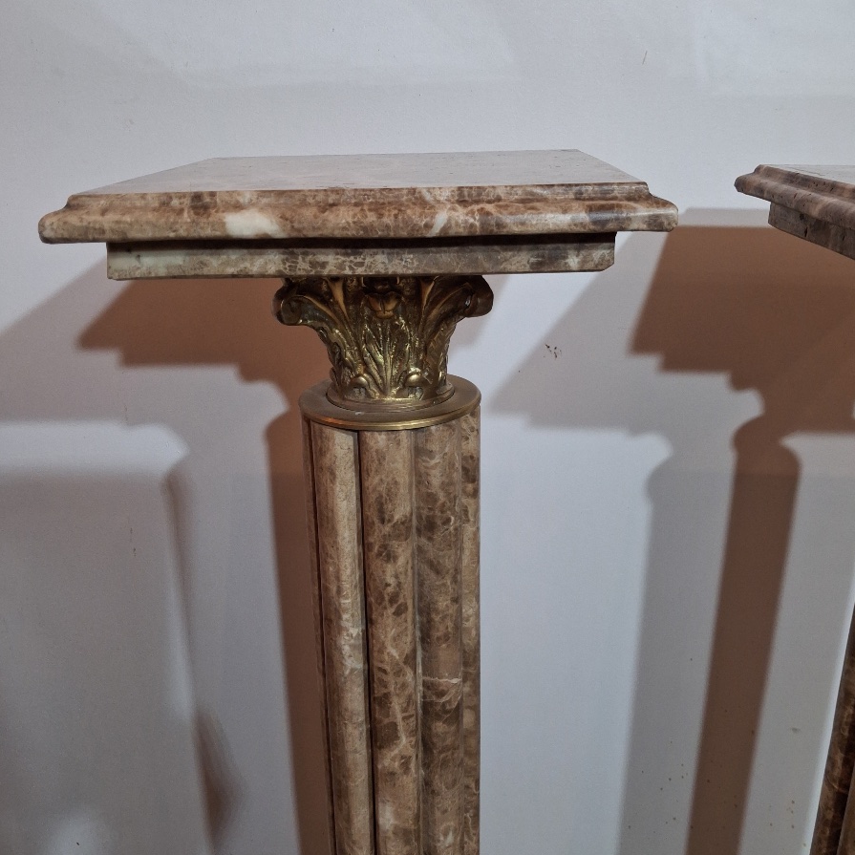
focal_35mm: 32
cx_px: 429
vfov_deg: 51.1
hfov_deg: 51.1
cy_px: 428
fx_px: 894
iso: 125
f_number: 1.8
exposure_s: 1/100
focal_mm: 4
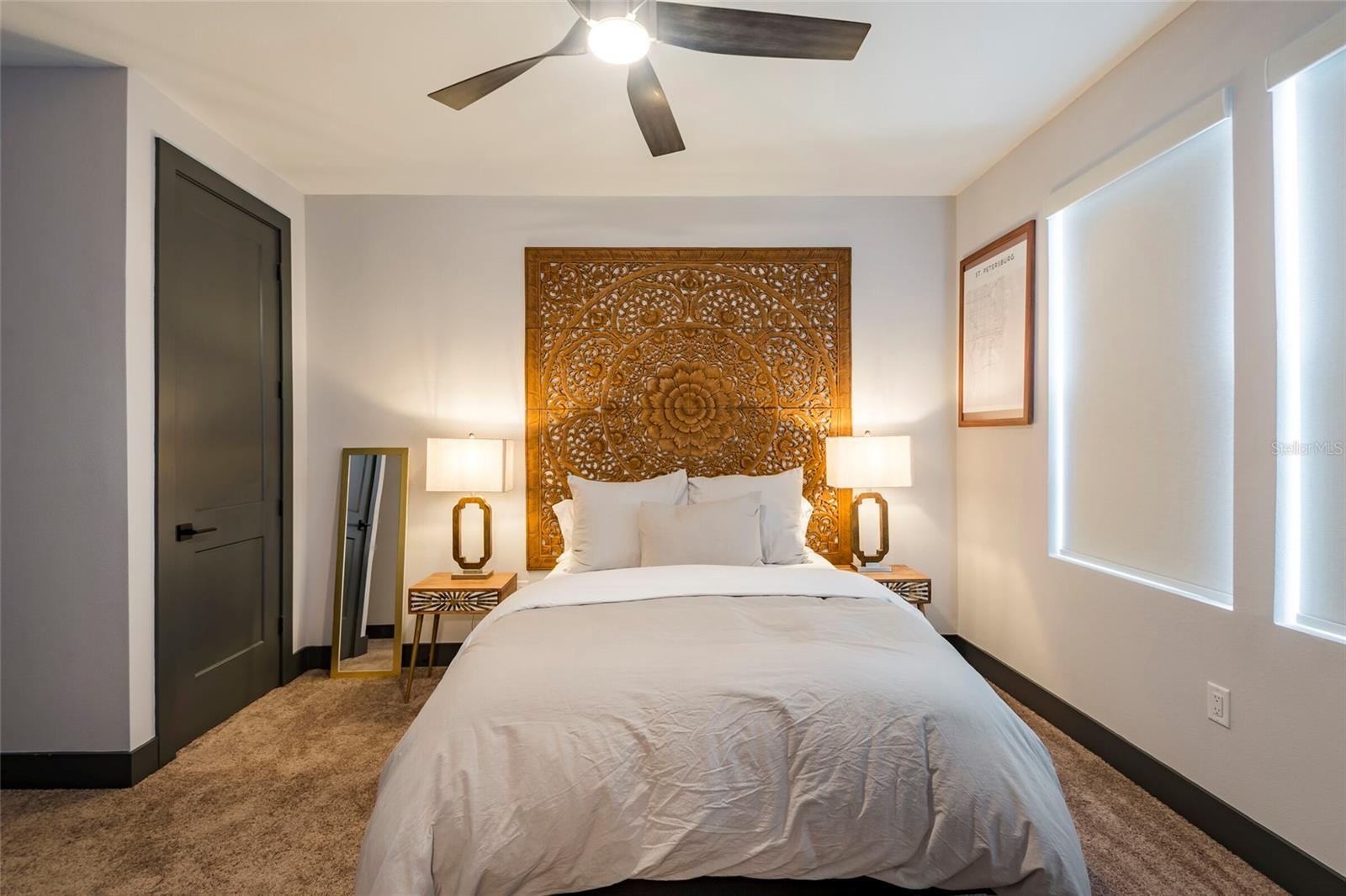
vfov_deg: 56.1
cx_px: 673
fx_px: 841
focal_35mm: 22
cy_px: 448
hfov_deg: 77.3
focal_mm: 15
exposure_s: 1/8
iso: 100
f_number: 8
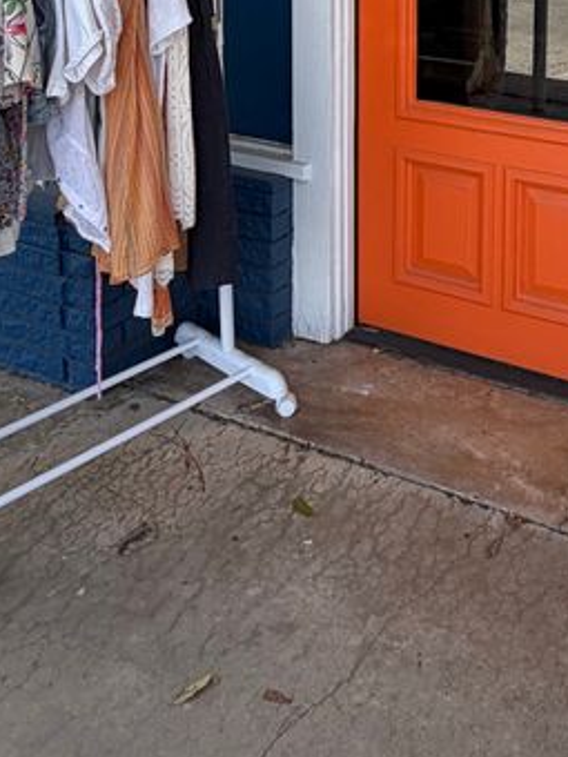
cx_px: 490
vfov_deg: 36.6
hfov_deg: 31.6
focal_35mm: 44
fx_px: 963
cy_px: -68
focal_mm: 2.22
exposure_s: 1/502
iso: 64
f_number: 2.2
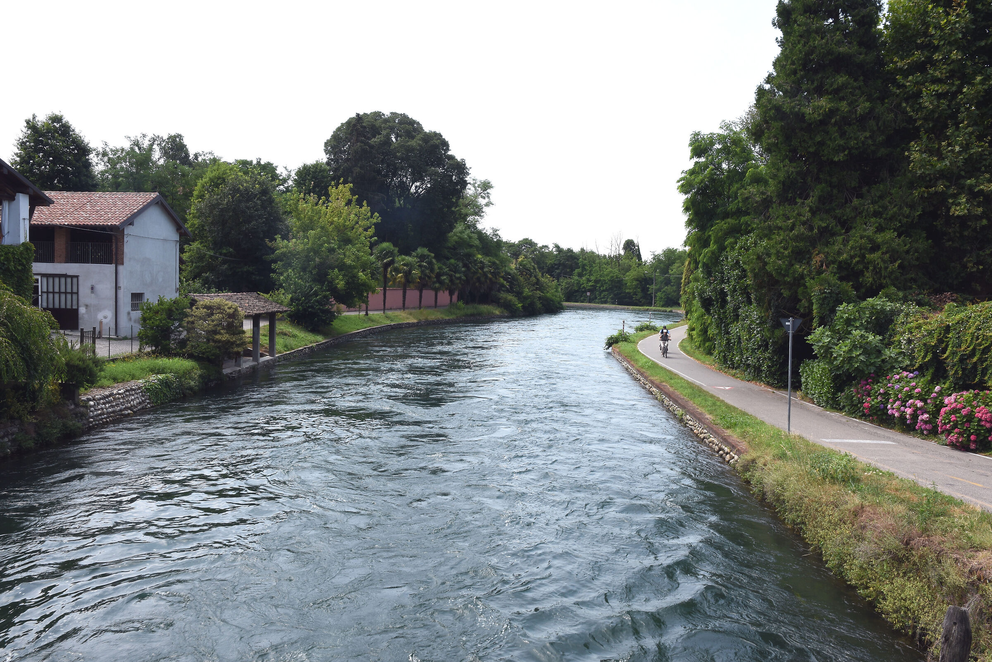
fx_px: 827
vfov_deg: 43.6
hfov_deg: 61.9
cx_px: 496
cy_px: 331
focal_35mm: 30
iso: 125
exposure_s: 1/80
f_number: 13
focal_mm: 20
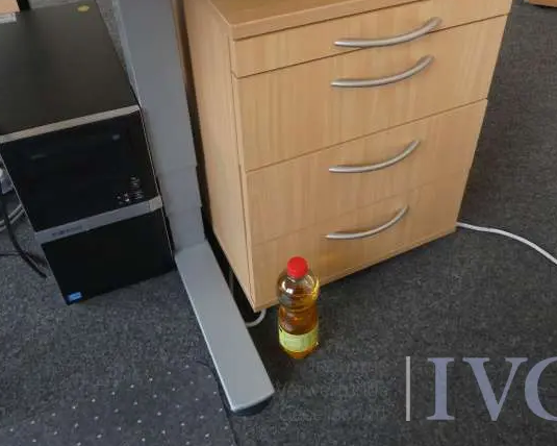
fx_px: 577
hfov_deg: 51.2
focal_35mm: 35
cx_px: 337
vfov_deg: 42.0
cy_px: 171
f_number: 3.3
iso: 320
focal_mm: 4.3
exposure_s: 1/60
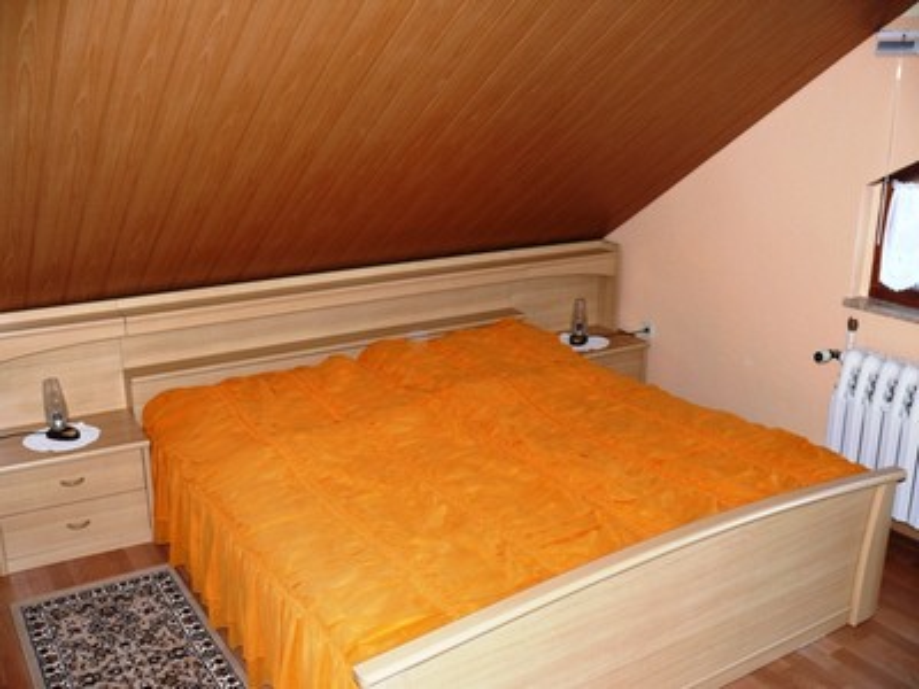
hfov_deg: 52.6
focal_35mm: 35
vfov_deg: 40.7
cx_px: 460
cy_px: 344
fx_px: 929
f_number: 2.8
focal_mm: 7.4
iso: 100
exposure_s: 1/30
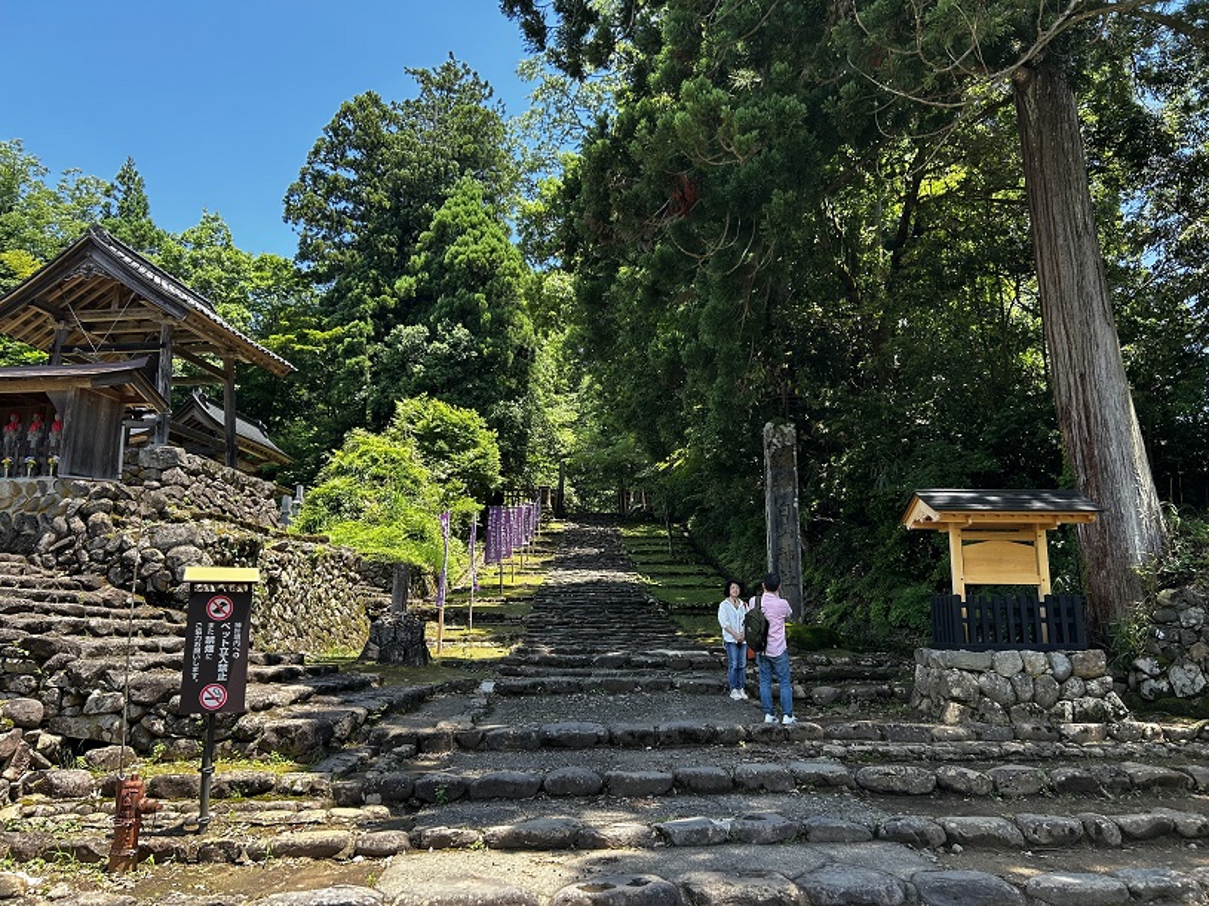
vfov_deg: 53.1
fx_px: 908
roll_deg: +0.1
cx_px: 604
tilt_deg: +11.9
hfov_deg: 67.3
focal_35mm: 26
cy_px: 453
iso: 50
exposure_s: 1/552
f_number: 1.5
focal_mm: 5.7
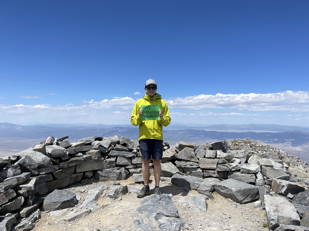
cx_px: 154
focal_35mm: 26
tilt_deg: +0.1
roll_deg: -0.6
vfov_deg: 53.1
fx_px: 232
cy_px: 116
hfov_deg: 67.3
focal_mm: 5.1
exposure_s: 1/5376
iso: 32
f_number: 1.6
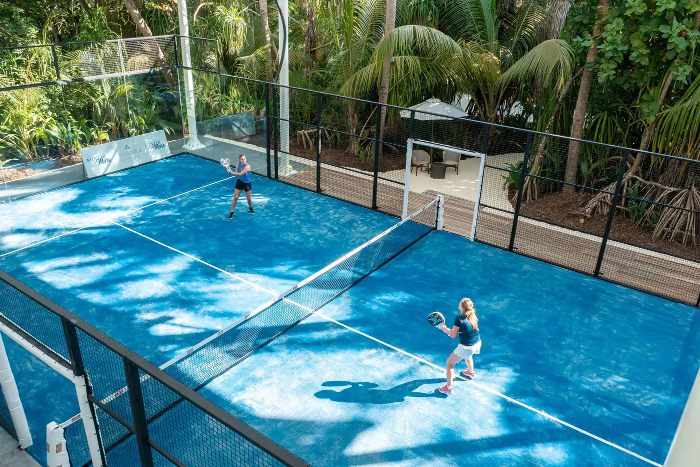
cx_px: 350
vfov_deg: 46.4
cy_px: 234
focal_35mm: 28
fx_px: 544
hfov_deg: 65.5
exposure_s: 1/120
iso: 100
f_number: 4.5
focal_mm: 10.26
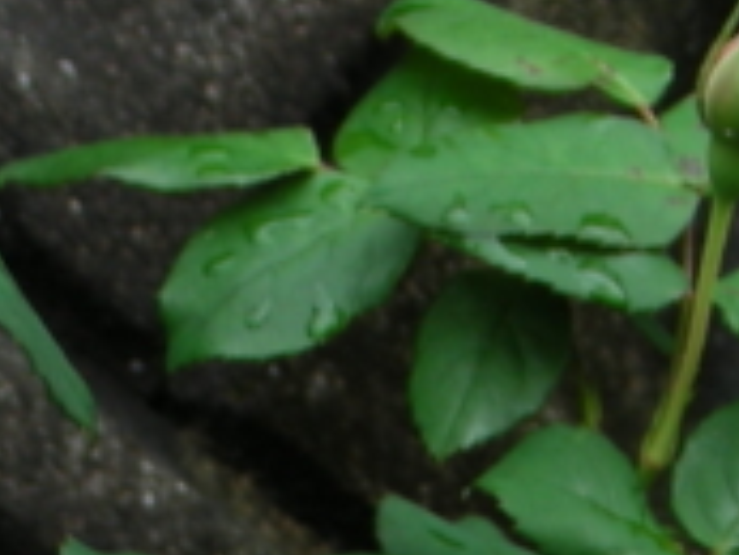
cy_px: 1046
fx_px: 3760
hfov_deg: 11.2
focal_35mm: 176
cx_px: 150
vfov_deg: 8.1
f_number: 3.5
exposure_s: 1/74.1
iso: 50
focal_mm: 6.3
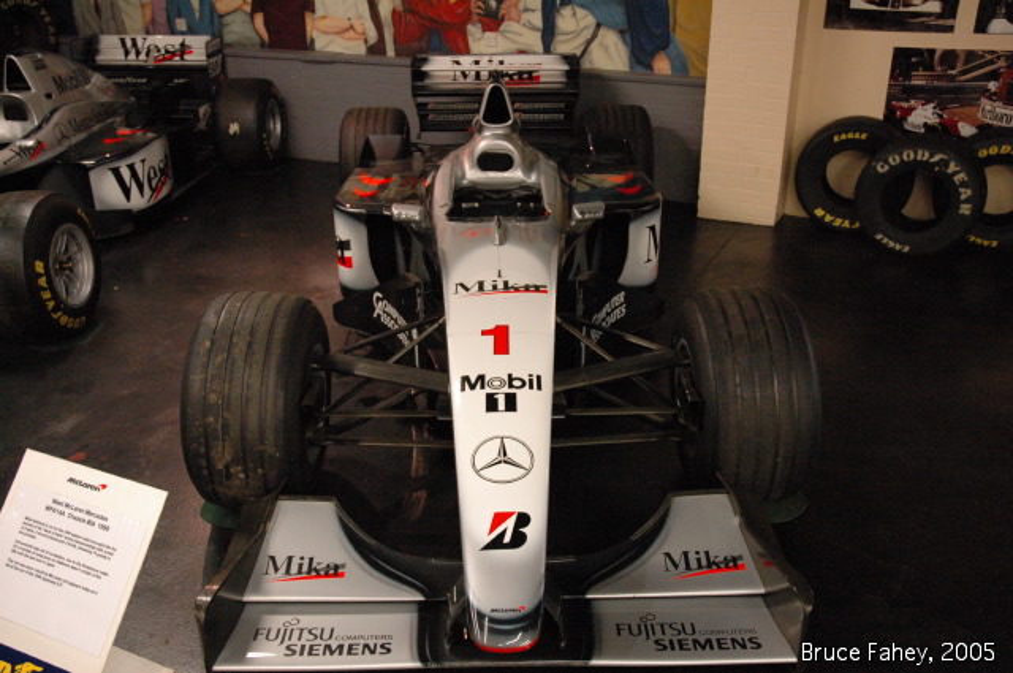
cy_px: 336
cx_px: 506
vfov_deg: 39.9
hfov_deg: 57.3
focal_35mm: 33
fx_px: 927
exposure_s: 1/60
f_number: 3.8
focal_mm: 22
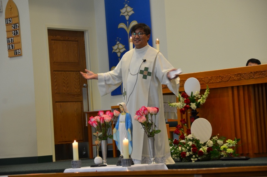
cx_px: 134
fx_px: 910
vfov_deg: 11.1
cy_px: 88
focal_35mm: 123
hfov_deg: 16.7
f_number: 5
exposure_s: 1/30
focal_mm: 82
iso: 800
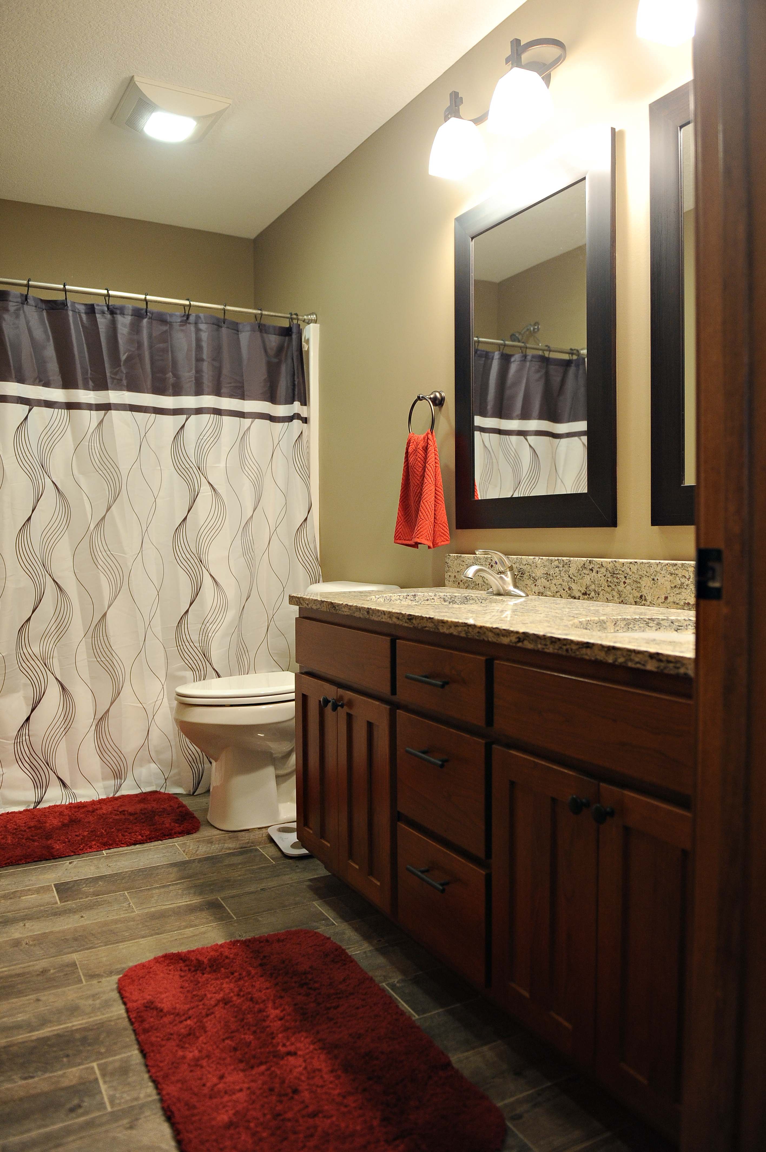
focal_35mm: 24
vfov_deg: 73.8
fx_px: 767
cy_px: 576
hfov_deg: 53.1
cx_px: 383
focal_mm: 24
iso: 1250
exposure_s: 1/160
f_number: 2.8
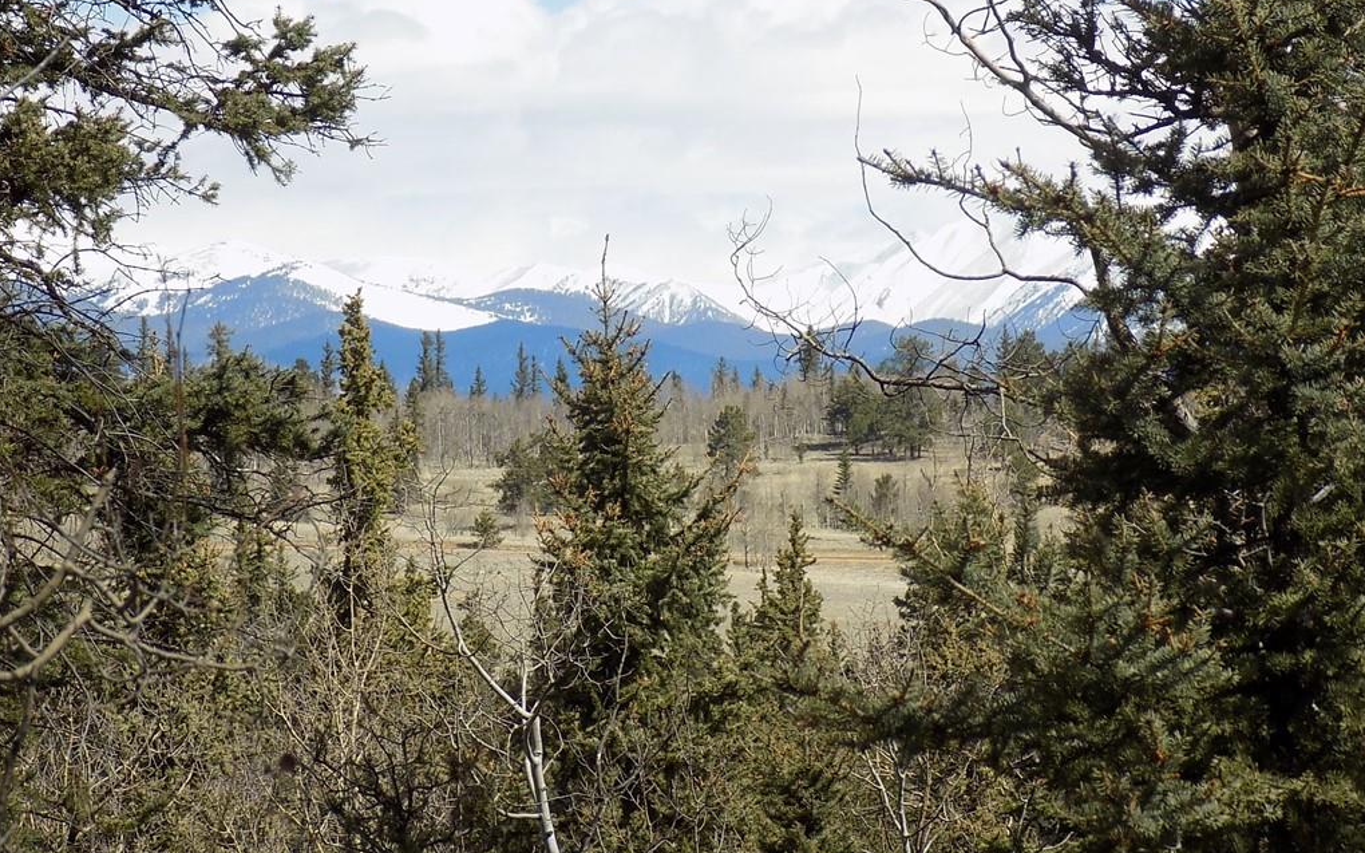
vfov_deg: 5.7
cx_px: 681
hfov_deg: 9.1
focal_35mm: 231
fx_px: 8591
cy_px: 392
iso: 80
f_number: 5.5
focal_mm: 38.6
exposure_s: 1/320
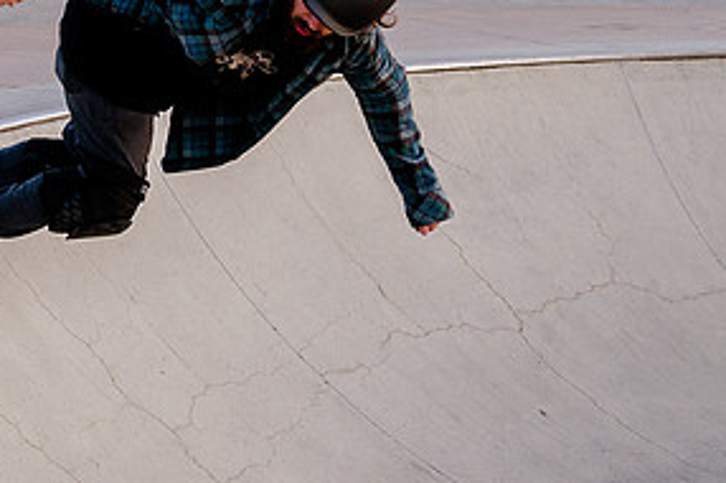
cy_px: 82
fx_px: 1531
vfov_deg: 17.7
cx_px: 17
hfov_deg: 25.5
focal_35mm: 76
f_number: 5
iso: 1250
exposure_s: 1/800
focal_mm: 27
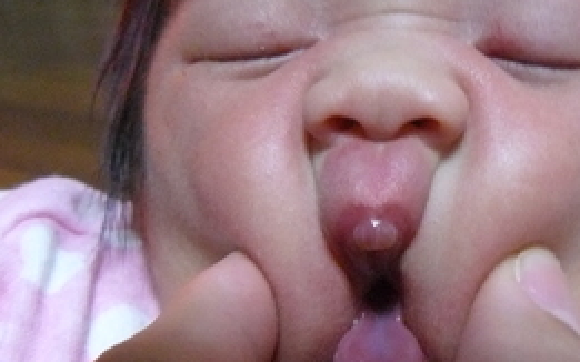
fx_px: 1154
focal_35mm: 73
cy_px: 172
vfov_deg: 17.8
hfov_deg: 28.2
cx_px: 338
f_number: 2.8
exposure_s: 1/15
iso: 400
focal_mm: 6
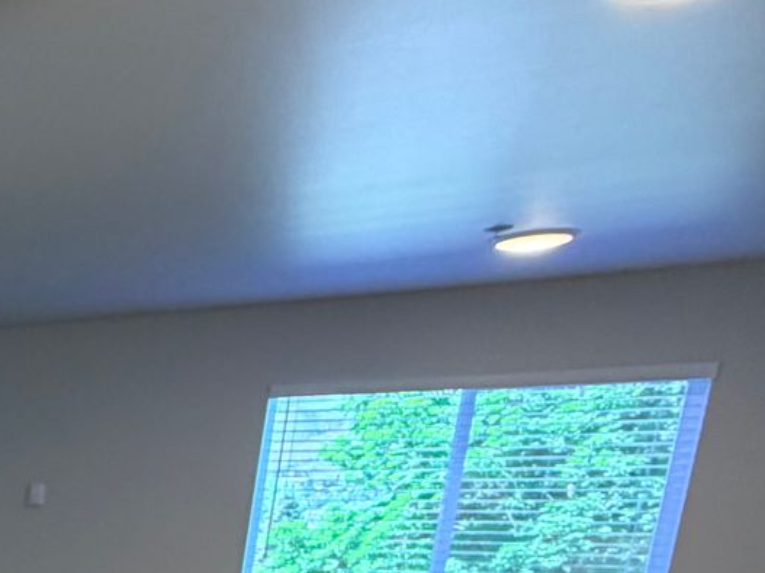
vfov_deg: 24.7
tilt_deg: -12.3
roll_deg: +0.2
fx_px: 1127
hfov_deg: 24.2
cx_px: -508
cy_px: 754
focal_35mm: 51
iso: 250
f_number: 2.2
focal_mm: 2.22
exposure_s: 1/120
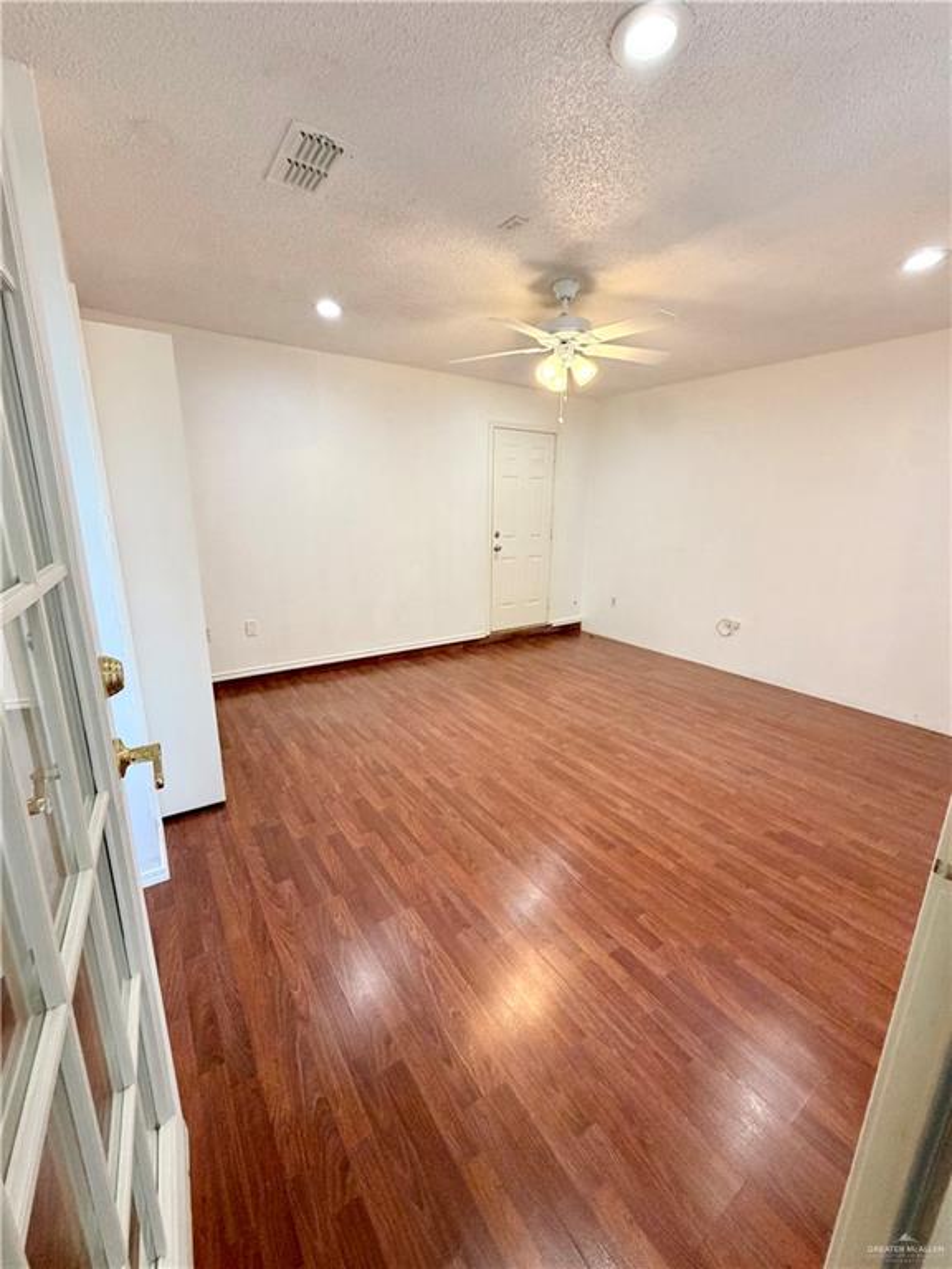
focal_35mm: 14
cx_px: 476
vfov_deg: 102.1
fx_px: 513
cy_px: 634
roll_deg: -1.2
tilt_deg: -14.4
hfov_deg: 85.7
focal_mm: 2.22
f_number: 2.2
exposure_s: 1/120
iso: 320
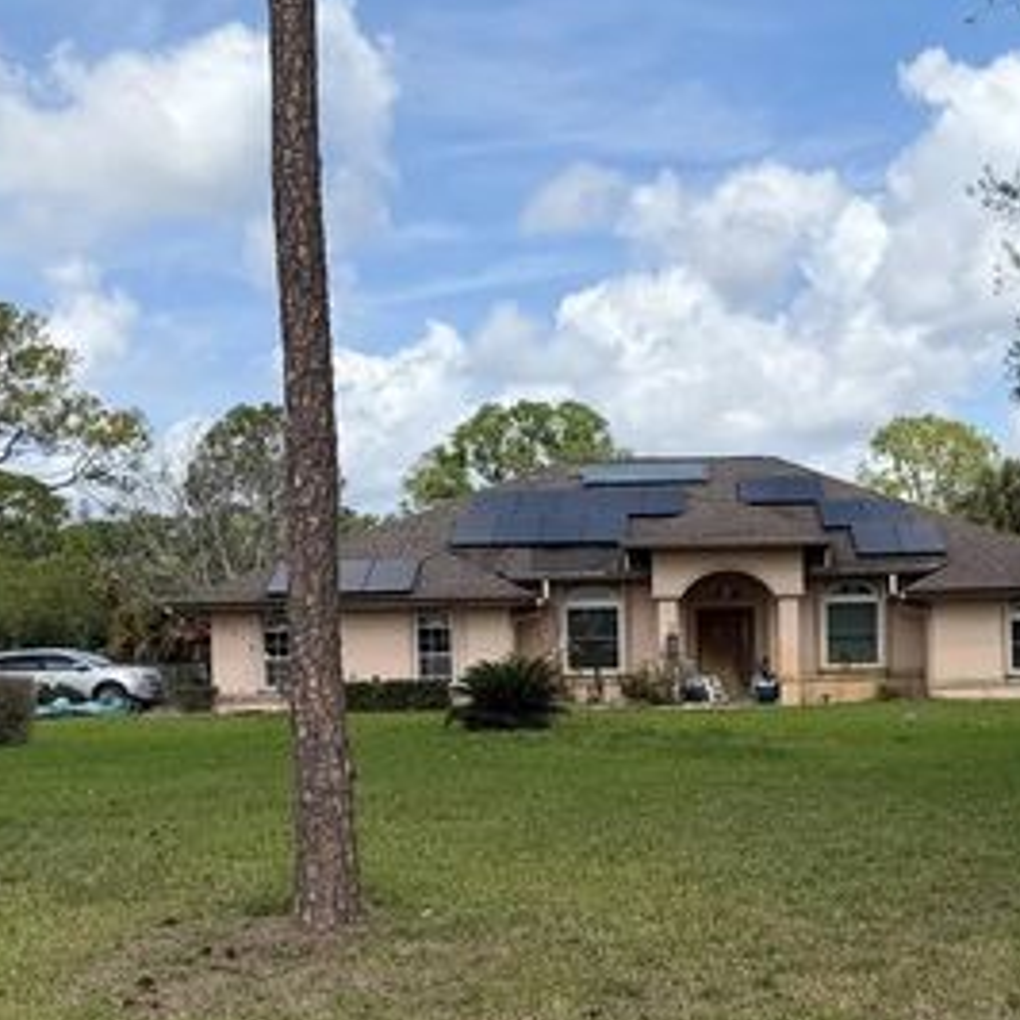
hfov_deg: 33.0
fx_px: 1700
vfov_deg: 33.0
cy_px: 698
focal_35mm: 51
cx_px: 702
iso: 80
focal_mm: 6.76
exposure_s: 1/4167
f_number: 1.78
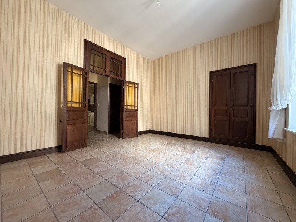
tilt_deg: +0.6
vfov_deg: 85.7
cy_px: 111
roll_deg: -1.1
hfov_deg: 102.1
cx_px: 148
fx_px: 120
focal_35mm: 14
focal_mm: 2.22
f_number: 2.2
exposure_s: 1/80
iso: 320
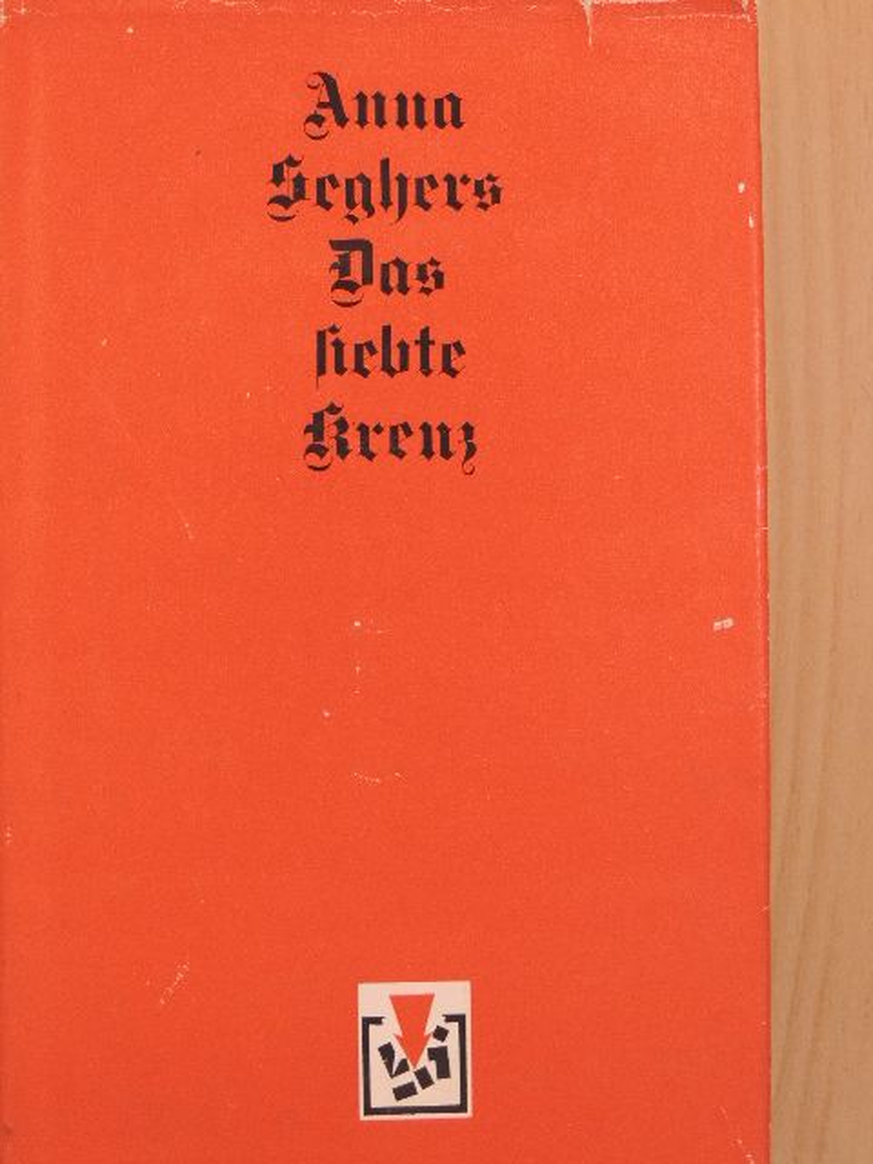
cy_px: 582
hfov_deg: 19.6
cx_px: 436
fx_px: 2522
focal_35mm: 75
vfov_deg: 26.0
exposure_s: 1/25
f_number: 3.9
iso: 400
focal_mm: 13.3
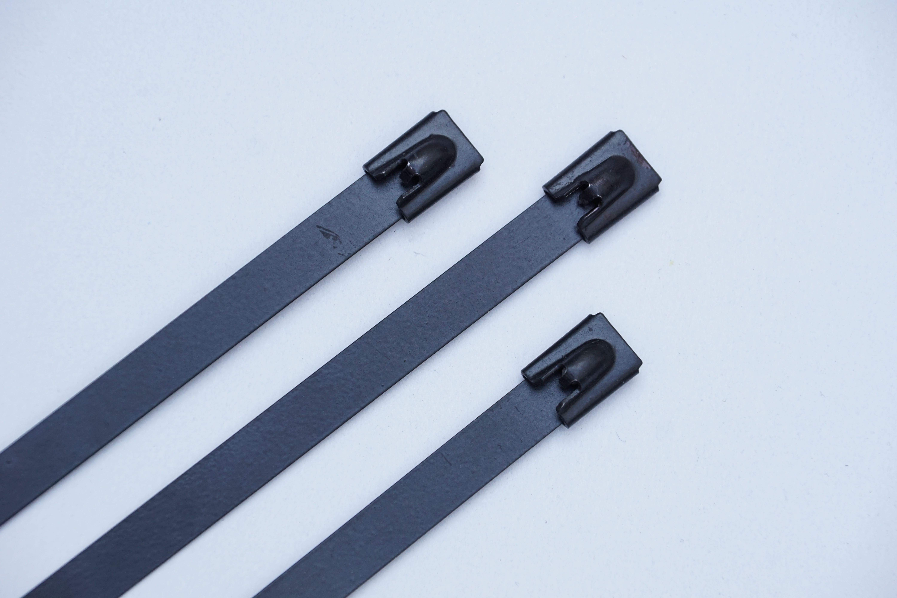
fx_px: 5045
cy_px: 299
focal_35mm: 202
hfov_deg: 10.2
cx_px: 448
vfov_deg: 6.8
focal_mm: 135
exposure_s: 1/125
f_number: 5.6
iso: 400
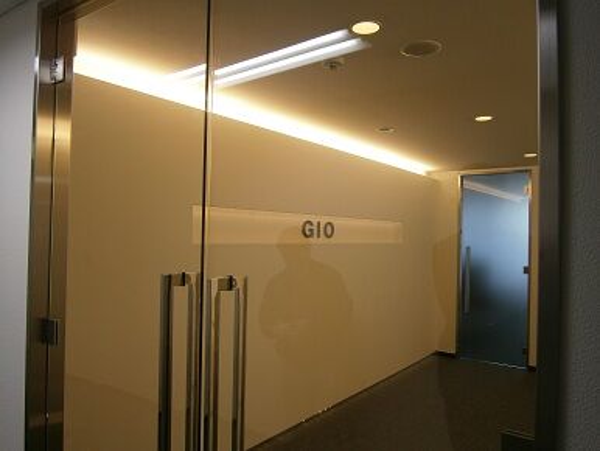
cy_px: 226
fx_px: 451
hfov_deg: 67.3
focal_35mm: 26
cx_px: 300
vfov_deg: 53.1
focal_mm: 4.7
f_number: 2.8
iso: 80
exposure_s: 1/40
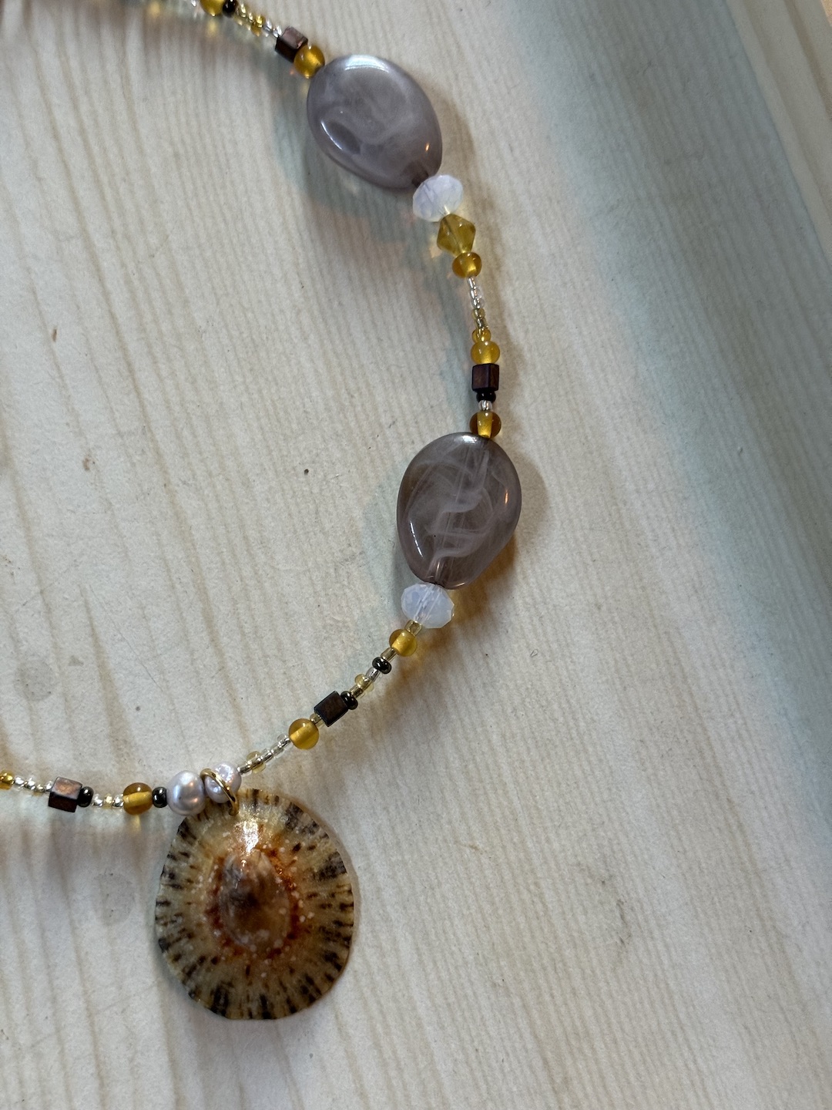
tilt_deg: -80.2
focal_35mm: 48
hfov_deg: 30.3
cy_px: 555
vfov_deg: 39.7
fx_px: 1538
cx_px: 416
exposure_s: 1/60
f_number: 1.78
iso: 250
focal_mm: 6.76
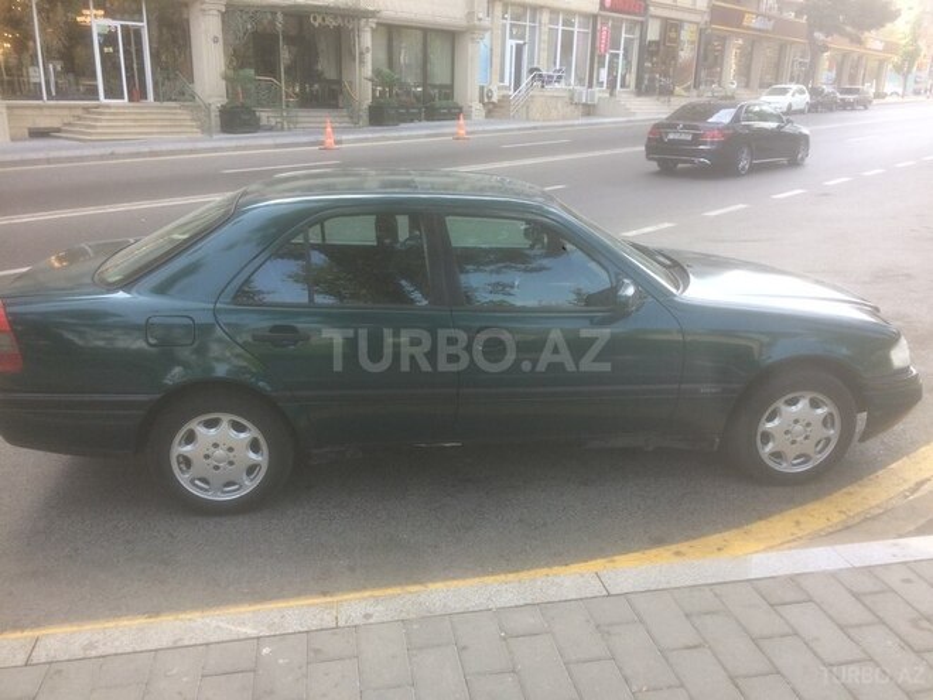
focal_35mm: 29
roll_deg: -4.0
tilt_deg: -18.4
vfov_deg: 48.2
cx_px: 466
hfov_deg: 61.7
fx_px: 782
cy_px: 350
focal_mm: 4.15
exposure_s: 1/244
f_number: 2.2
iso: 32
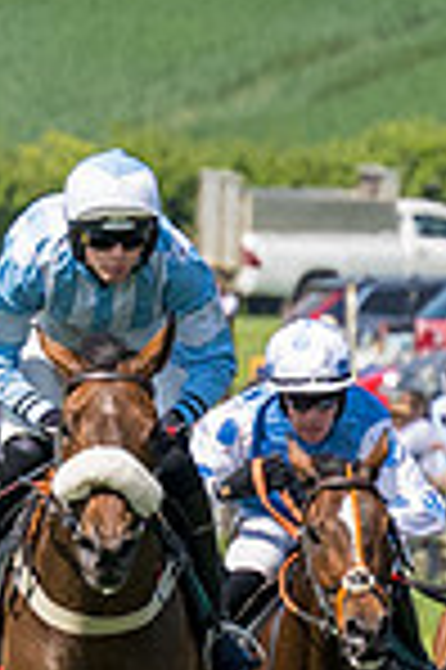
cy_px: 455
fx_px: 28888
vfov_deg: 1.3
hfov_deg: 0.9
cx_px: 1159
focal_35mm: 1551
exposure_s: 1/3200
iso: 400
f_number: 4
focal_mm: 135
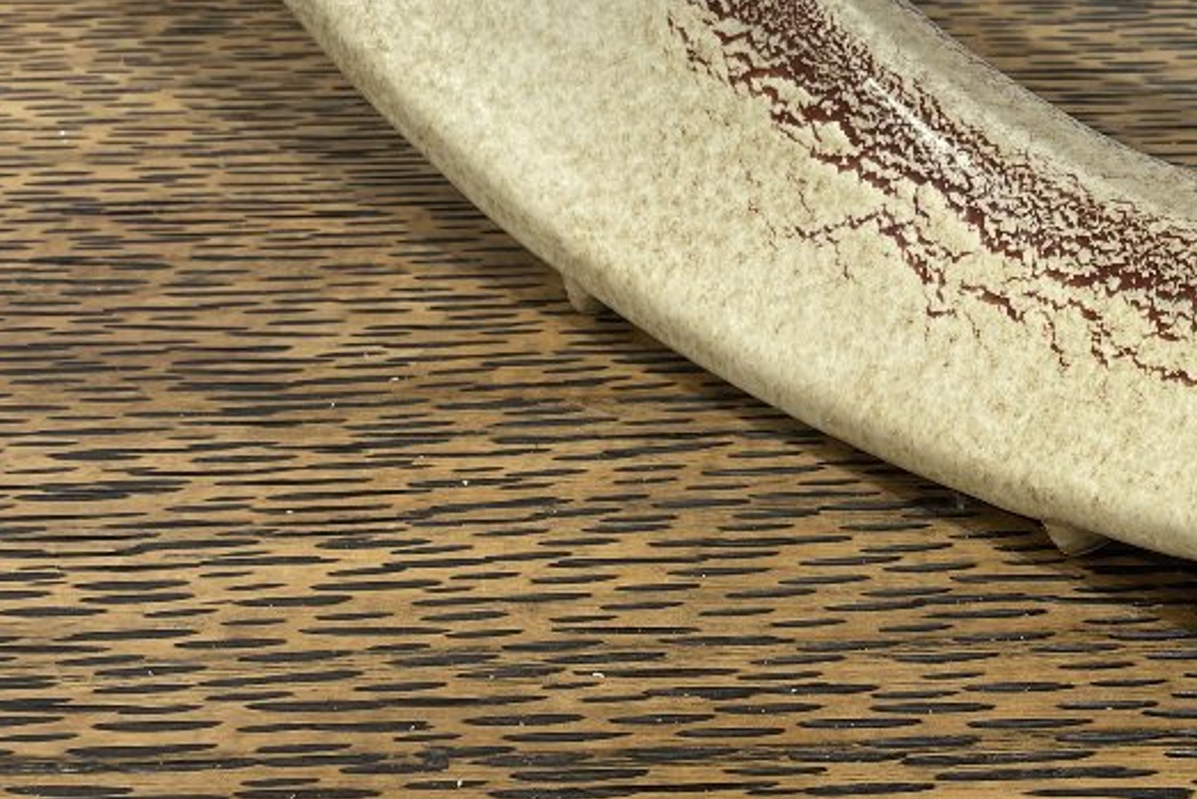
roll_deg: +0.5
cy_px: -147
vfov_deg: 20.6
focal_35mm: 62
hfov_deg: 30.8
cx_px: 1089
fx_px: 2062
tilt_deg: -21.0
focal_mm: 4.2
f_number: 1.6
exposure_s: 1/111
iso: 32
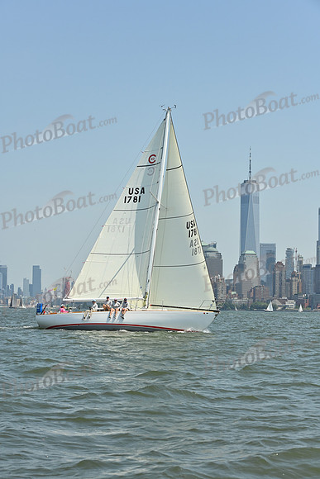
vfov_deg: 25.4
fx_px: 1066
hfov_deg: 17.1
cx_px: 160
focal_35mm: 80
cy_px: 240
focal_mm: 80
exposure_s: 1/1250
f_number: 9
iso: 320
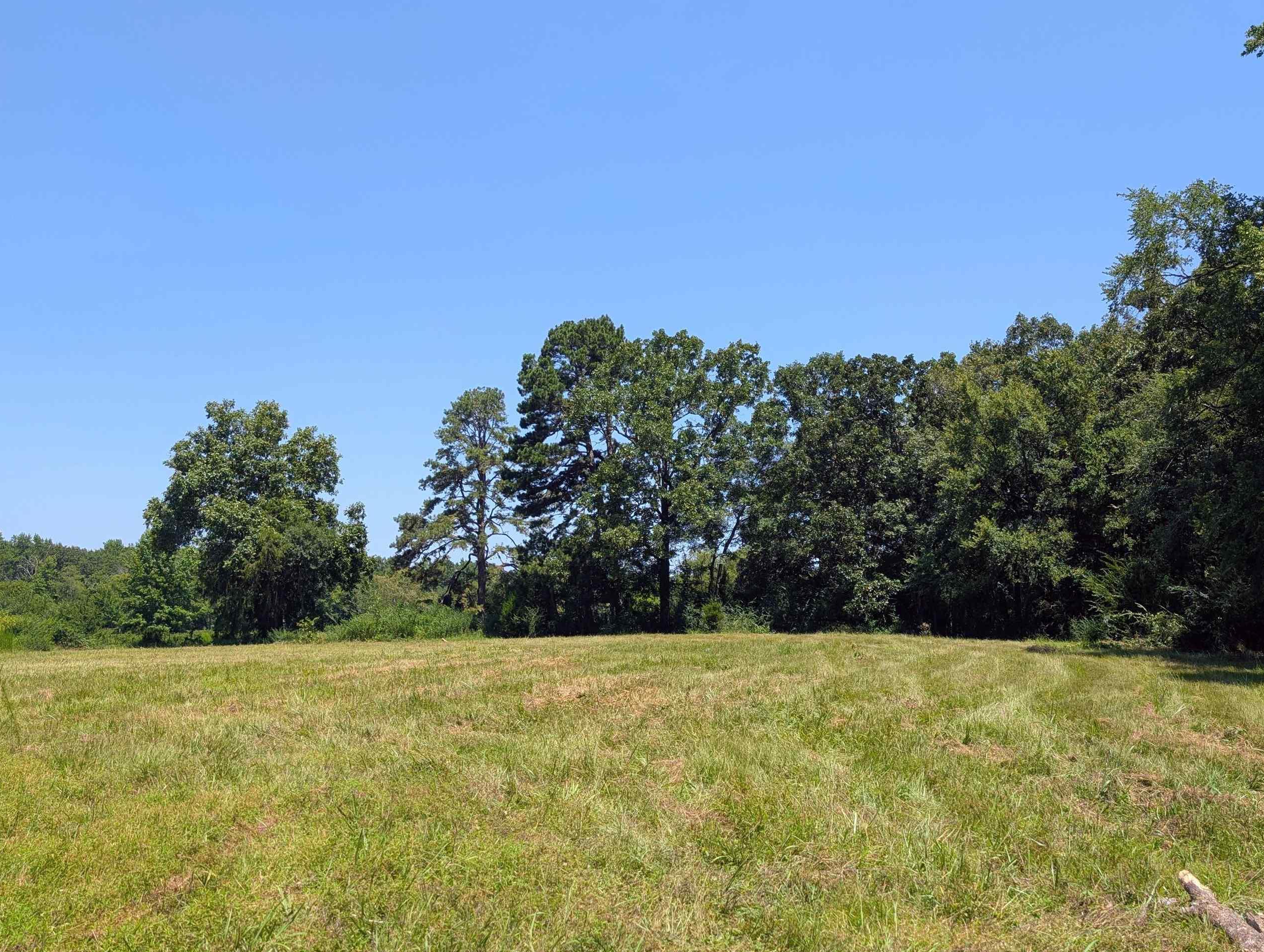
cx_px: 698
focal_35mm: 29
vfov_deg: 48.3
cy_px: 495
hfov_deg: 61.4
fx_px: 1061
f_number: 1.68
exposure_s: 1/635
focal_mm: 6.9
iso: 22
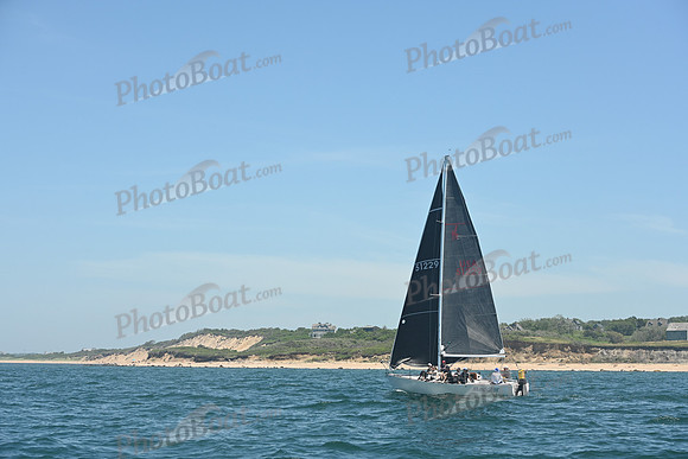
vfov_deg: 19.5
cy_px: 230
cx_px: 344
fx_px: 1338
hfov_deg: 28.8
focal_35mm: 70
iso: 320
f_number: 7.1
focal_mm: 70
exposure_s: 1/1000
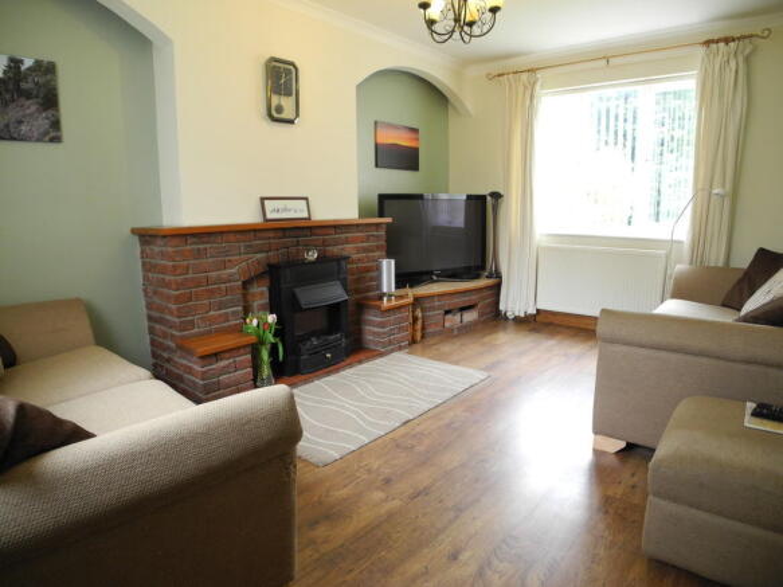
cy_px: 294
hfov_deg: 63.5
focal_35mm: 28
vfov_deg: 49.7
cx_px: 392
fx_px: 633
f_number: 2.8
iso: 328
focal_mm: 6
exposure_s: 1/30
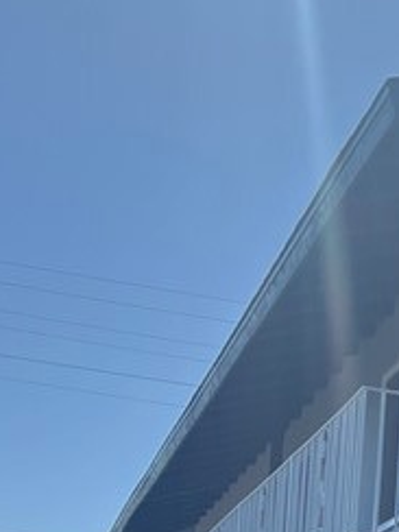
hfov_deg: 12.9
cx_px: 604
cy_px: 591
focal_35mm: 109
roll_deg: -3.4
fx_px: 1675
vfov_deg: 17.4
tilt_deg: +9.3
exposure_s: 1/5882
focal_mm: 5.7
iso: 50
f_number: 1.5
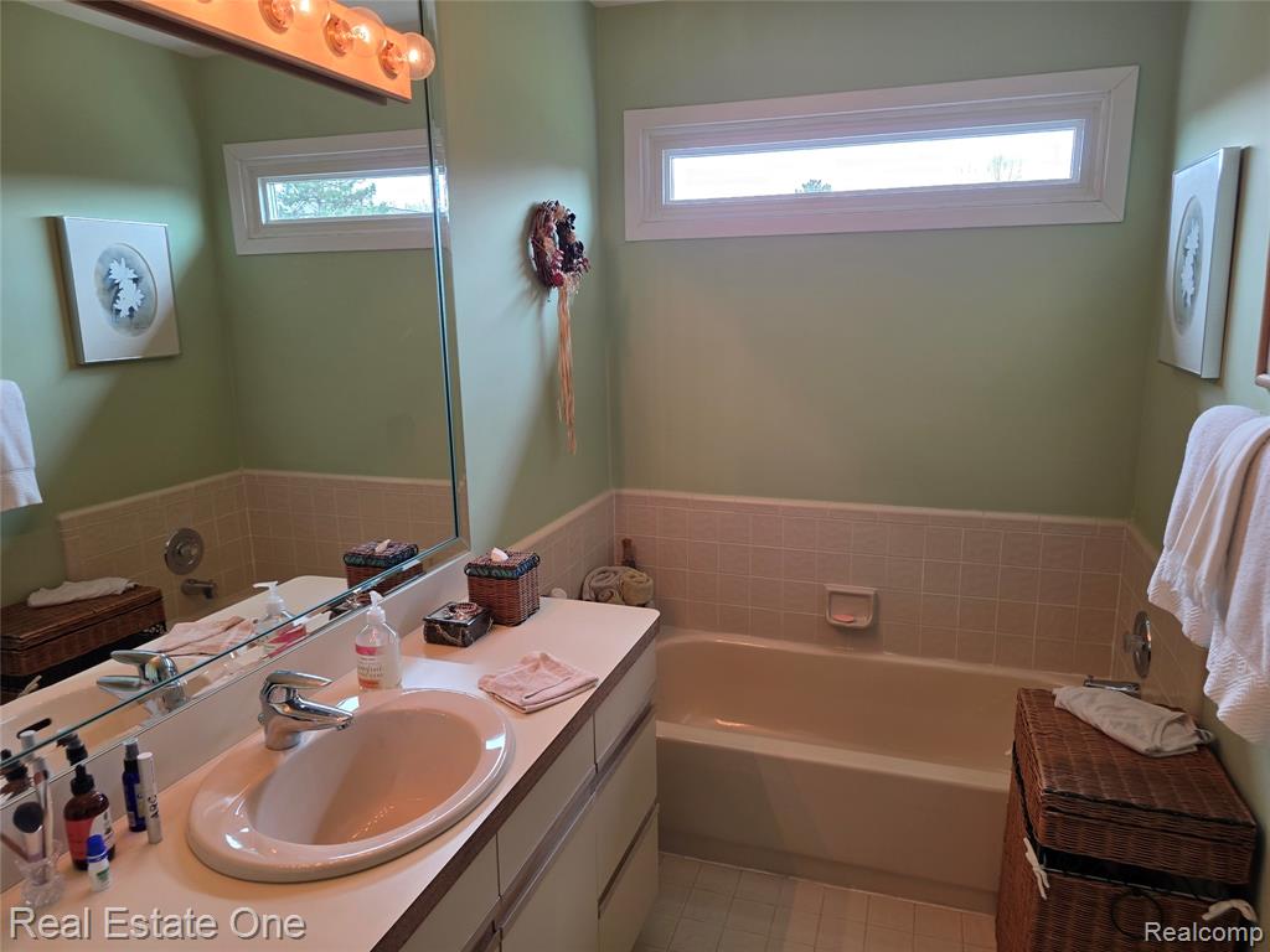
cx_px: 635
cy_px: 476
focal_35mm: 23
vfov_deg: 58.9
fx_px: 844
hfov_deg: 73.9
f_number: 1.7
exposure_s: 1/120
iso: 100
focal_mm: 6.3
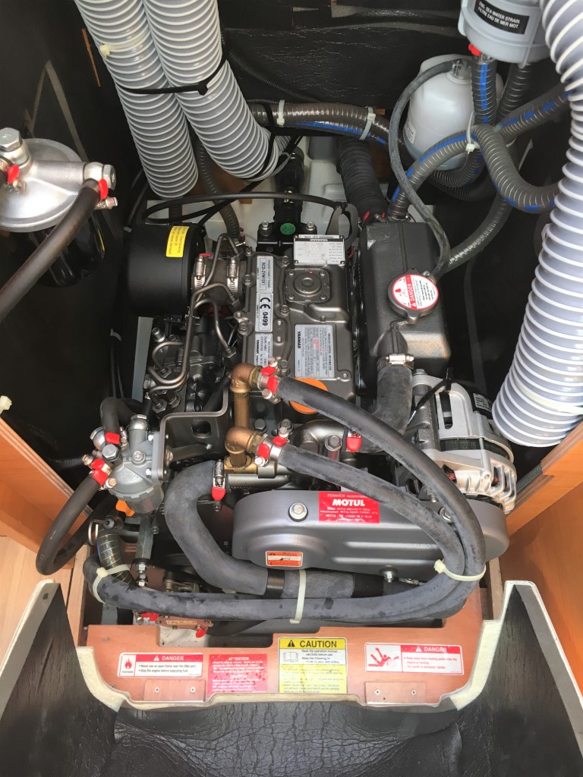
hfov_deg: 48.2
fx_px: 651
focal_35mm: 29
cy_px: 388
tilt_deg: -64.2
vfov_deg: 61.7
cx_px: 292
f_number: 2.2
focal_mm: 4.15
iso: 80
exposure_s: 1/33
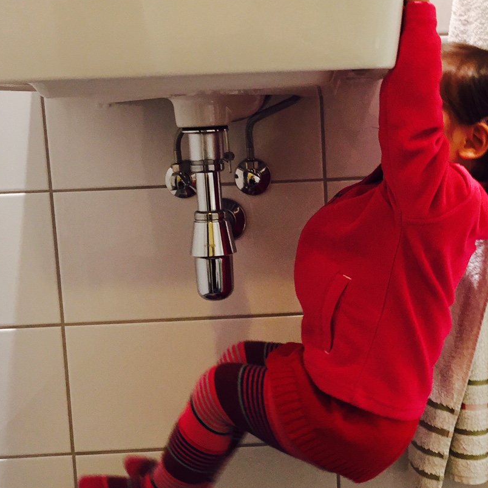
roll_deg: +2.2
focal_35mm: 52
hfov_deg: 32.4
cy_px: 225
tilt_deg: -6.4
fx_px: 829
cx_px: 336
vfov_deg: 32.8
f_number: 2.2
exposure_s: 1/30
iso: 125
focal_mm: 4.15
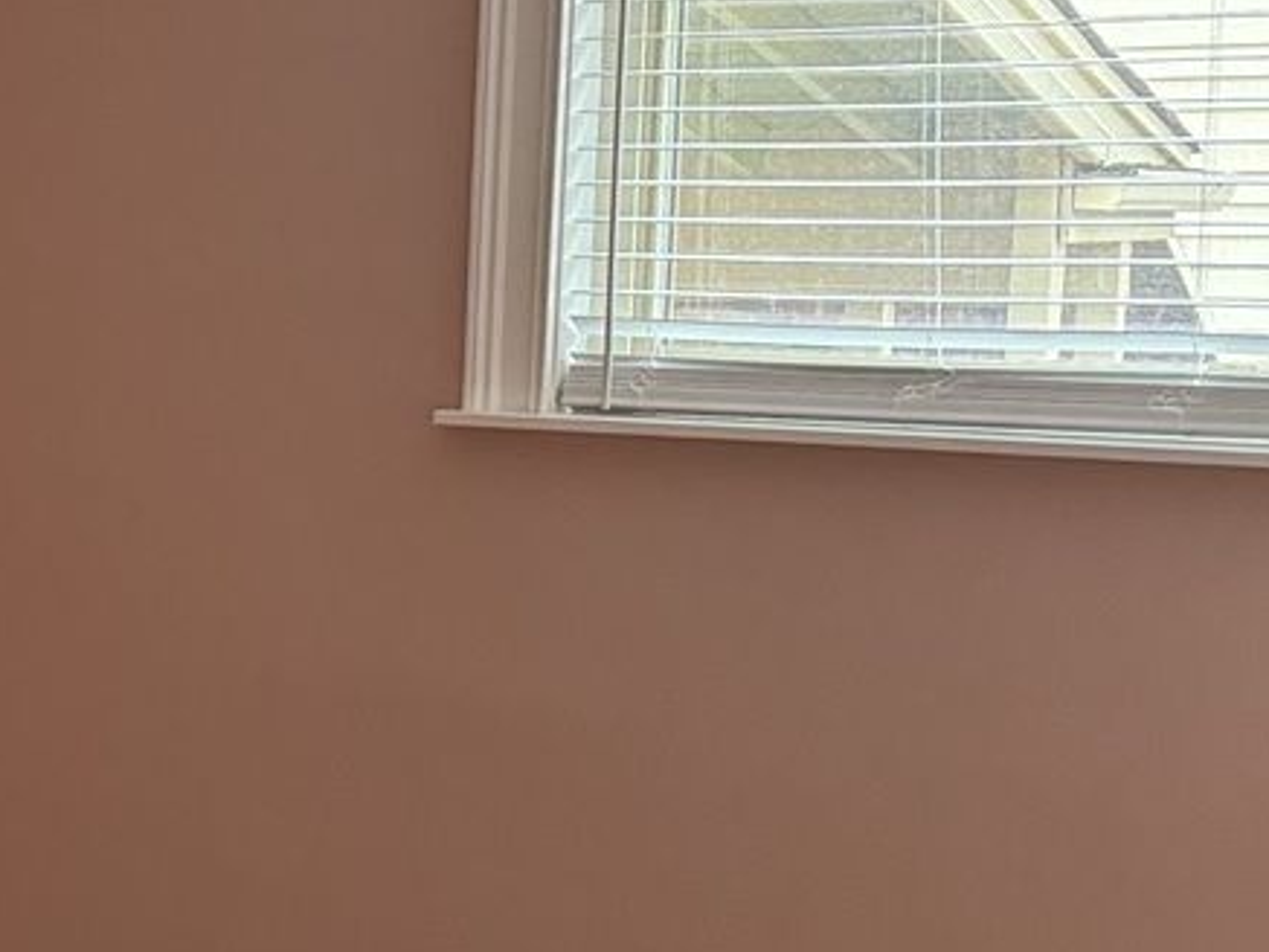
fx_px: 2897
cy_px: 534
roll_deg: +0.8
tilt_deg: -7.9
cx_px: -389
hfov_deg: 22.1
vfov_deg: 18.7
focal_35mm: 79
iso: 640
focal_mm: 6.76
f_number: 1.78
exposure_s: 1/60
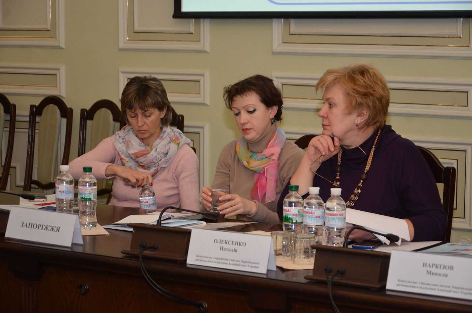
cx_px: 236
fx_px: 1217
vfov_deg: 14.6
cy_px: 156
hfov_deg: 22.0
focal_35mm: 93
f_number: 5.3
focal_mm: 62
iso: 1250
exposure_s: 1/160
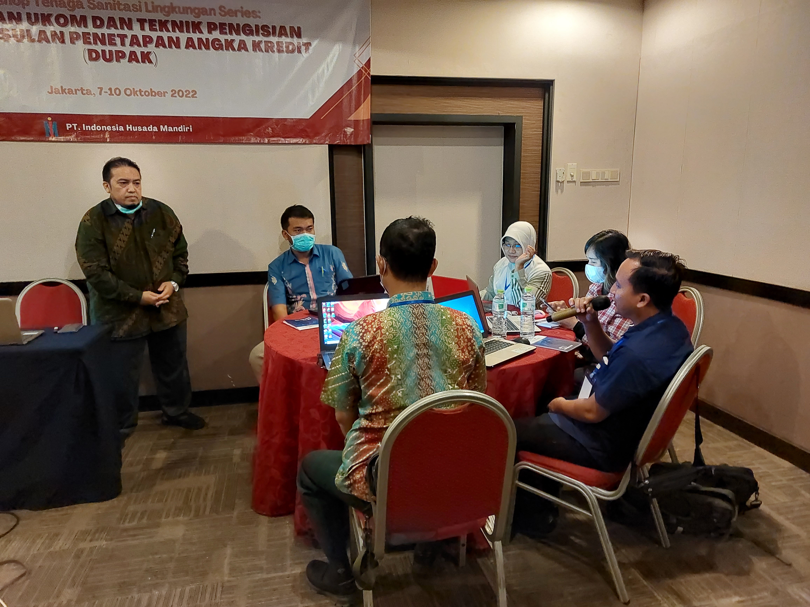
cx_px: 405
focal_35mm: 25
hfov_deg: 69.4
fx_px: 585
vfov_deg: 54.9
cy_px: 304
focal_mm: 5.23
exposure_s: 1/25
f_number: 1.8
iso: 1600
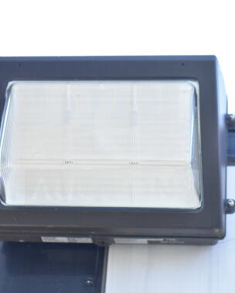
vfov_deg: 17.6
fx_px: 946
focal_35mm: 109
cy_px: 145
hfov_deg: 14.2
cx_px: 112
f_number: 10
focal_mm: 48
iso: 1600
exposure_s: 1/400
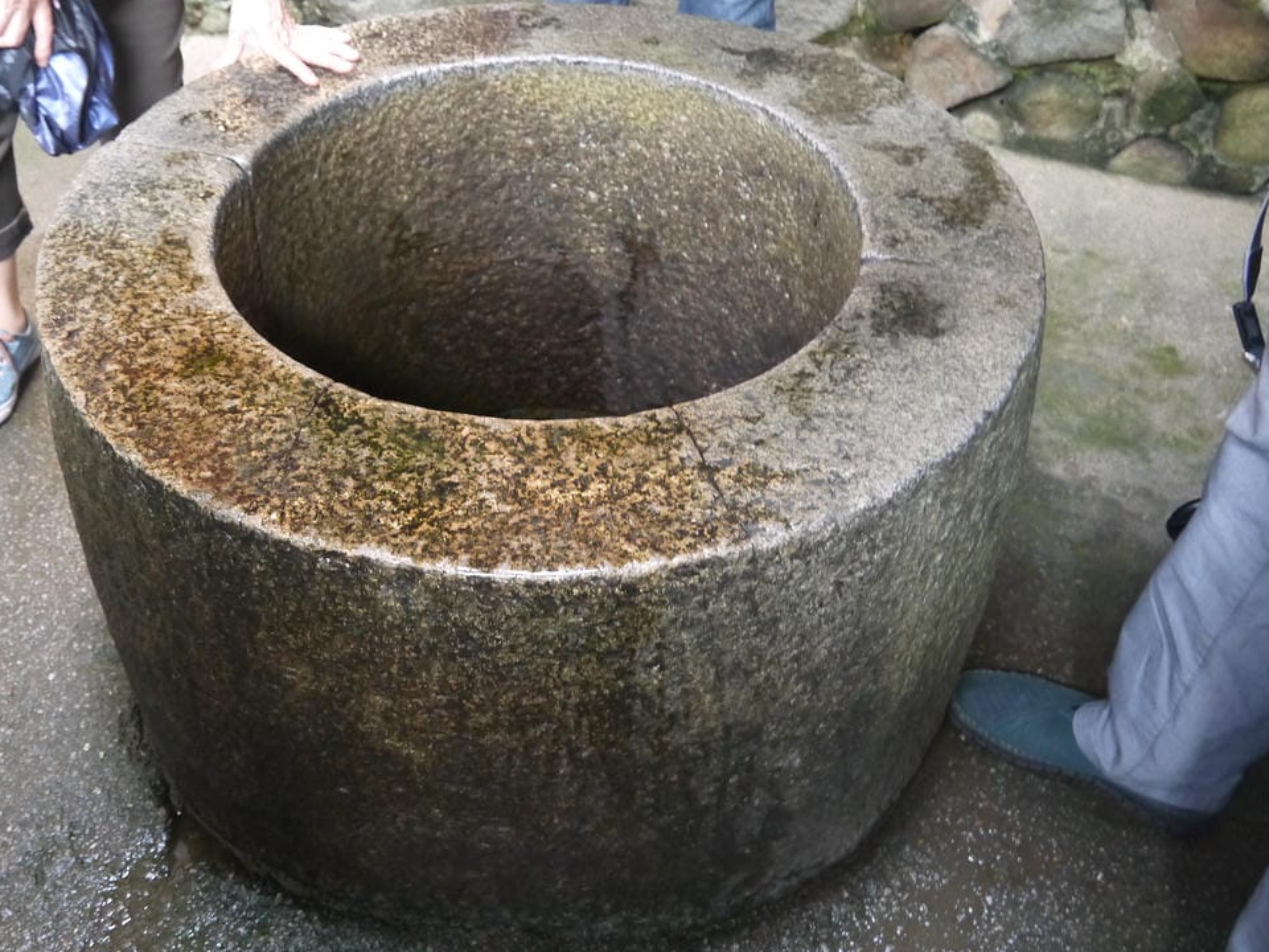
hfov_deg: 52.2
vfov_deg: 40.7
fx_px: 1283
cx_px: 490
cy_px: 439
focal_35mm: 35
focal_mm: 14
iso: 1000
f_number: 3.5
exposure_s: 1/60
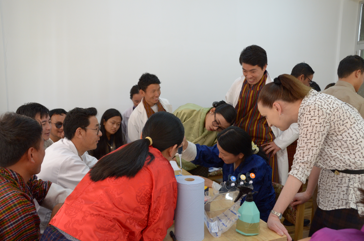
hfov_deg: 62.0
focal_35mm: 30
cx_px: 182
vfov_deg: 43.4
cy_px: 120
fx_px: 303
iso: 1250
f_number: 6.3
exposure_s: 1/100
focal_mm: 20
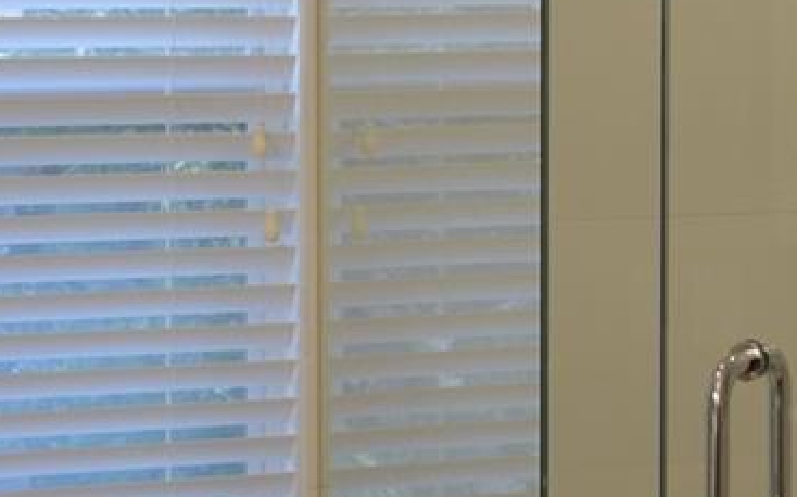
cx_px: 856
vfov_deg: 10.8
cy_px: 12
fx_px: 2605
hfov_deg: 16.9
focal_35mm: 120
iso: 400
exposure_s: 1/80
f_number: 4.5
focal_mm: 18
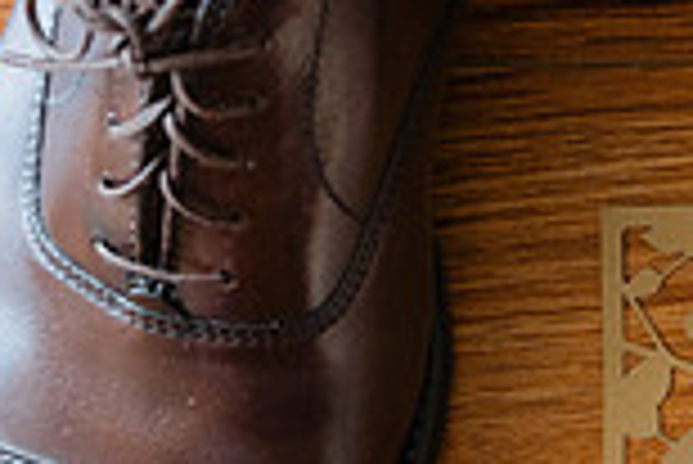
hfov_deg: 10.4
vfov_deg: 7.2
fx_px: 3622
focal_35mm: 188
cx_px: 1206
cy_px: 601
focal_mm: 50
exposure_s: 1/100
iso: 800
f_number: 5.6
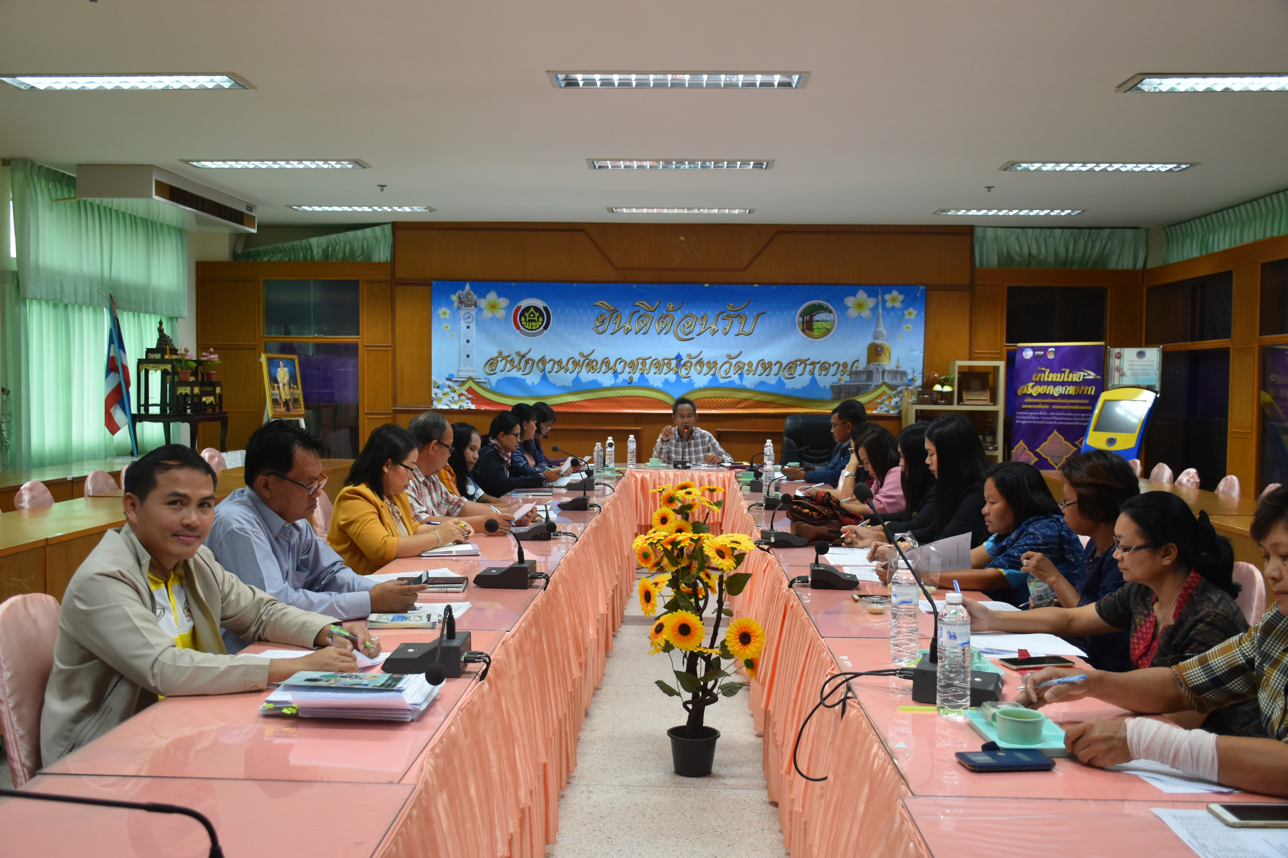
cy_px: 429
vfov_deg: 38.4
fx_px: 1234
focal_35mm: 34
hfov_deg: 55.1
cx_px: 644
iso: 560
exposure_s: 1/60
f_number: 4
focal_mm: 23
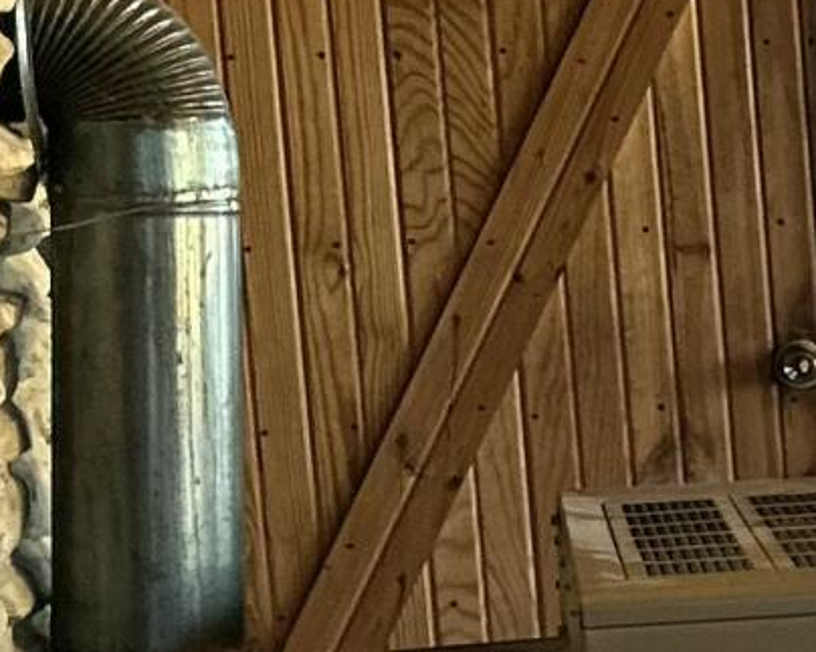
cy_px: 404
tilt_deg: -5.8
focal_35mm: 174
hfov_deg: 8.6
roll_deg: +1.1
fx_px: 4201
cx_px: 2686
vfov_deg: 8.9
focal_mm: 6.86
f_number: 1.78
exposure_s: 1/60
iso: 125
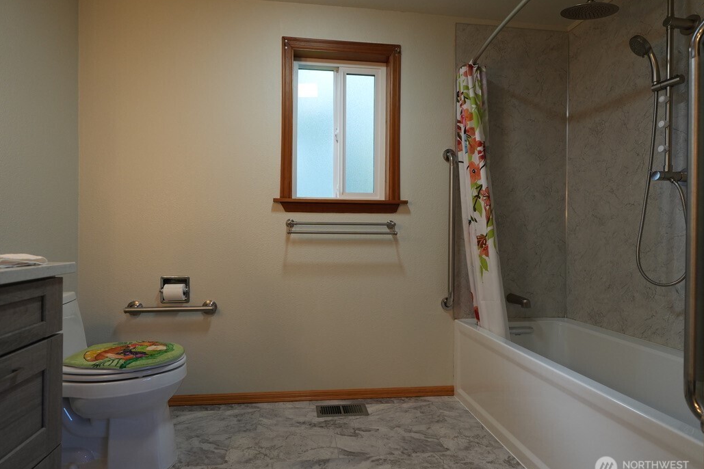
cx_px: 337
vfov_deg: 64.5
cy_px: 239
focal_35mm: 19
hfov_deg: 86.9
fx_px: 372
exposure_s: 1/160
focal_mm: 18
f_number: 4
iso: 1250
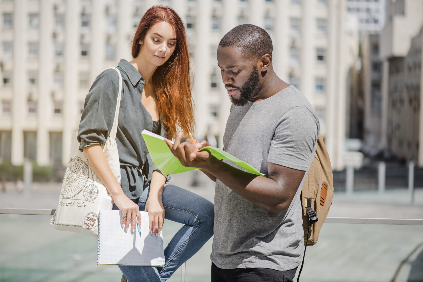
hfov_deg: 19.4
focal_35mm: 105
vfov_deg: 13.1
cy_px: 141
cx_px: 212
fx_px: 1234
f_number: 3.5
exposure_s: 1/2500
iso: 320
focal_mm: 105
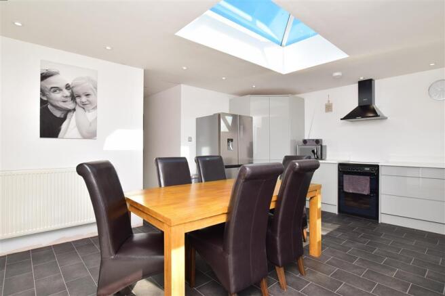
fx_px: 204
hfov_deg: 95.0
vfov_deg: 72.0
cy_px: 148
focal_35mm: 16
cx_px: 222
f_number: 6.3
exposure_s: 1/160
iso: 200
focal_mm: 11
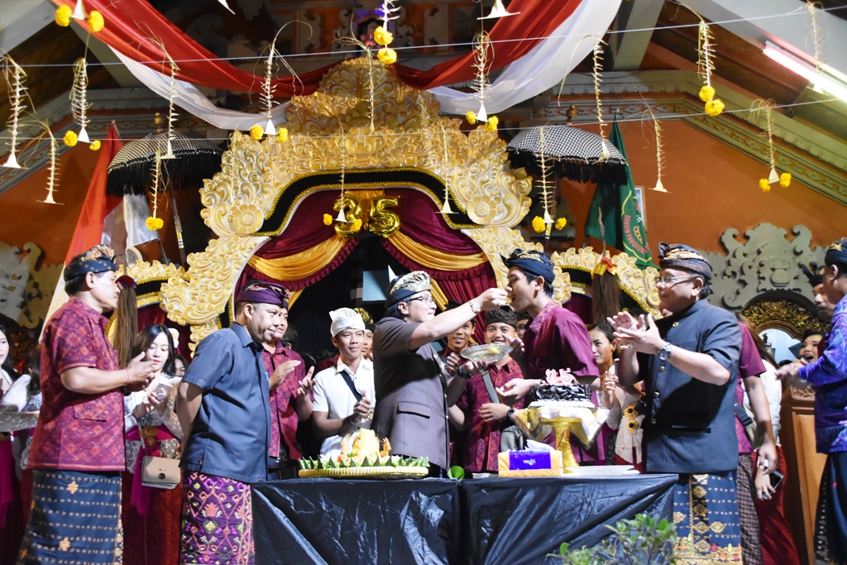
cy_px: 282
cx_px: 424
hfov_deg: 49.5
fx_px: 918
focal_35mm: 39
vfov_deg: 34.2
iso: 2500
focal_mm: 26
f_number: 4
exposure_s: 1/60
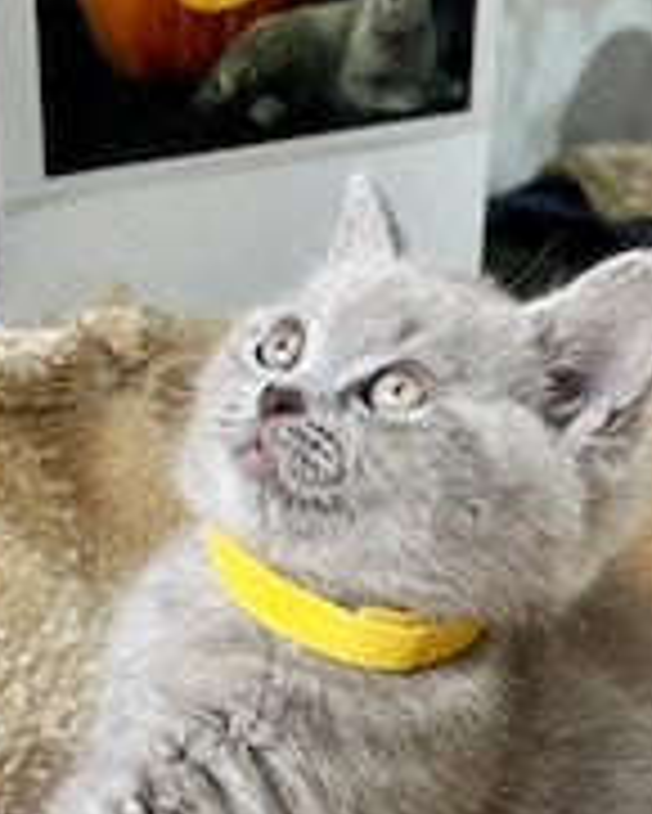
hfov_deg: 27.2
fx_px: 1350
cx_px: 319
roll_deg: -1.4
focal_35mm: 56
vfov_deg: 33.4
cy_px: 499
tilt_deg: -22.6
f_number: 1.6
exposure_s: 1/77
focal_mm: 5.1
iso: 125
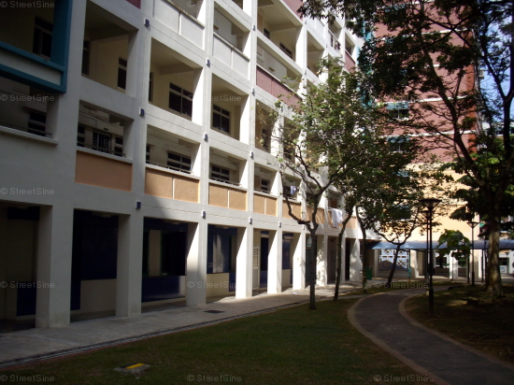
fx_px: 549
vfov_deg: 38.6
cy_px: 192
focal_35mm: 37
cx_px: 257
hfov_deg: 50.2
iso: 80
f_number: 5.6
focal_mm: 6.2
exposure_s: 1/125
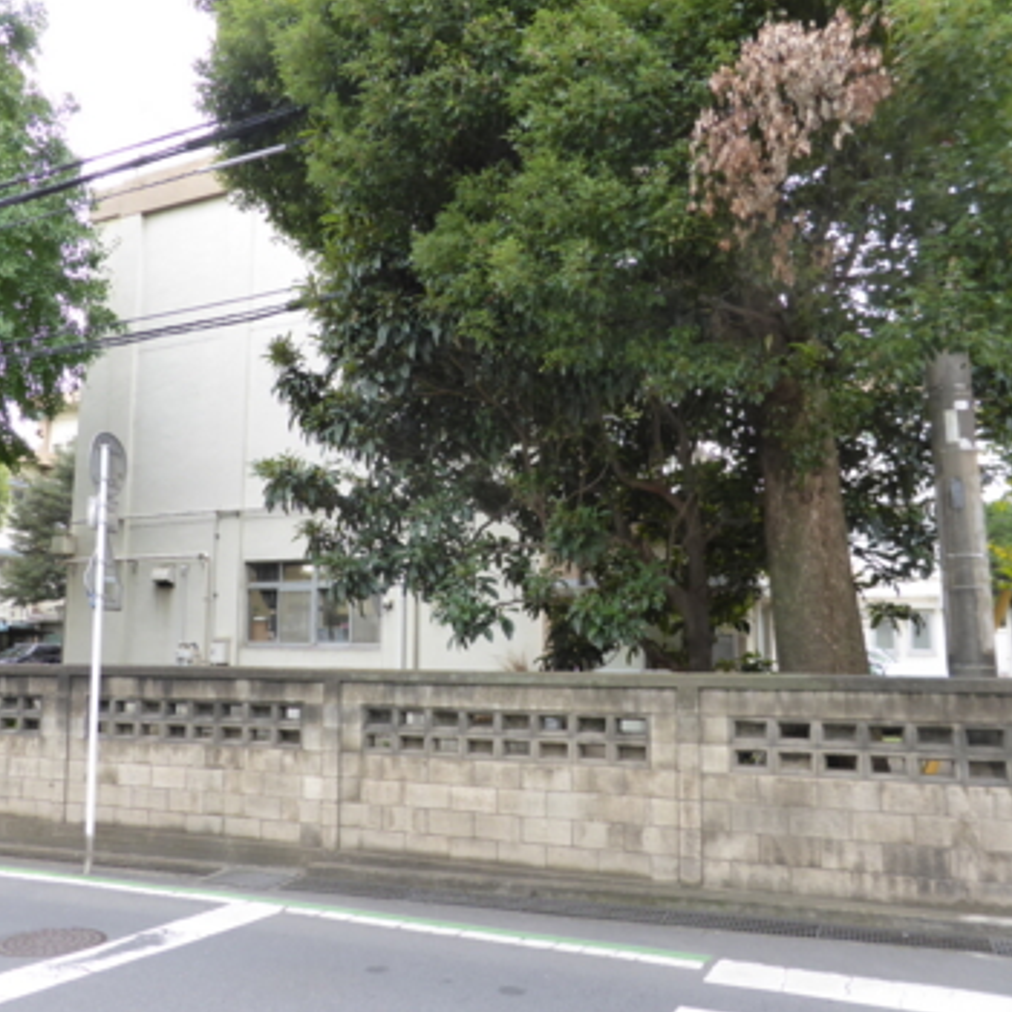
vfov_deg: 55.6
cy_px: 499
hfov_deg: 55.6
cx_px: 464
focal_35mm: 29
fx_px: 959
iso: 160
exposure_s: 1/80
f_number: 3.3
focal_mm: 4.3
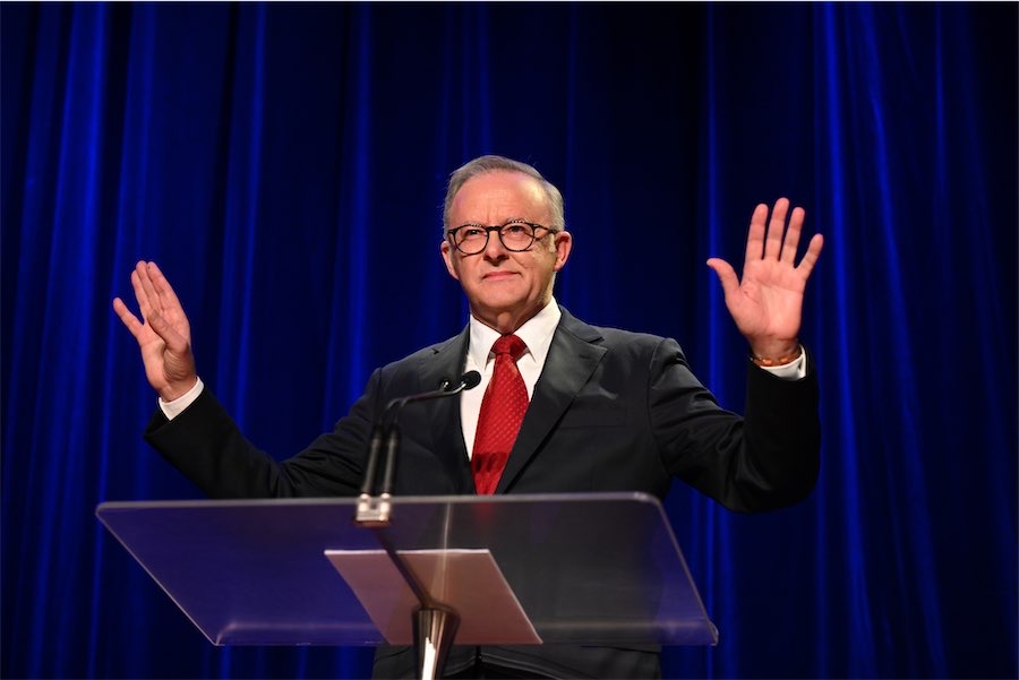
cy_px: 340
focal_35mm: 76
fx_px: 2152
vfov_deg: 18.0
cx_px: 510
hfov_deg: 26.6
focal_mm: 76
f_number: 2.8
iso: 1600
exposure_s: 1/400
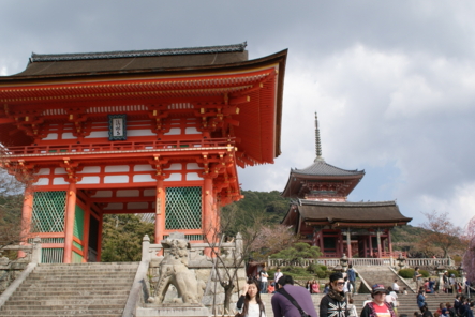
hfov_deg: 49.5
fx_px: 515
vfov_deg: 34.1
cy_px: 195
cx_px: 251
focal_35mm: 39
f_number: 14
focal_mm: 18
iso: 100
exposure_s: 1/80
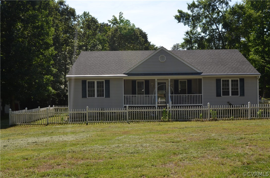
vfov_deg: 36.7
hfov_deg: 53.2
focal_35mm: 36
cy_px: 89
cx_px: 135
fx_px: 269
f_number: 10
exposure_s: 1/200
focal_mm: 24
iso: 100
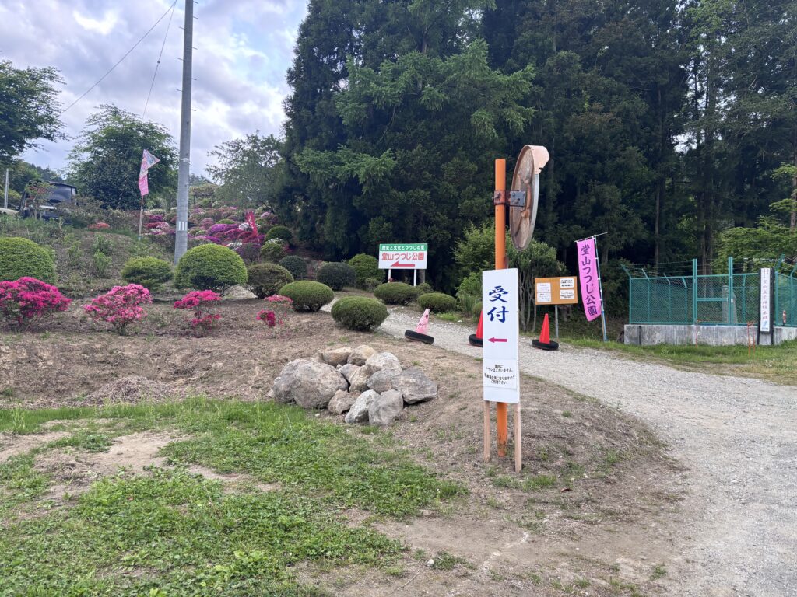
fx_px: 599
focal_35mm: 26
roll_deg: -0.6
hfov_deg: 67.3
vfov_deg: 53.1
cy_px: 298
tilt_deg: +3.6
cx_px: 398
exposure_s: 1/179
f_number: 1.6
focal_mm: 5.96
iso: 50
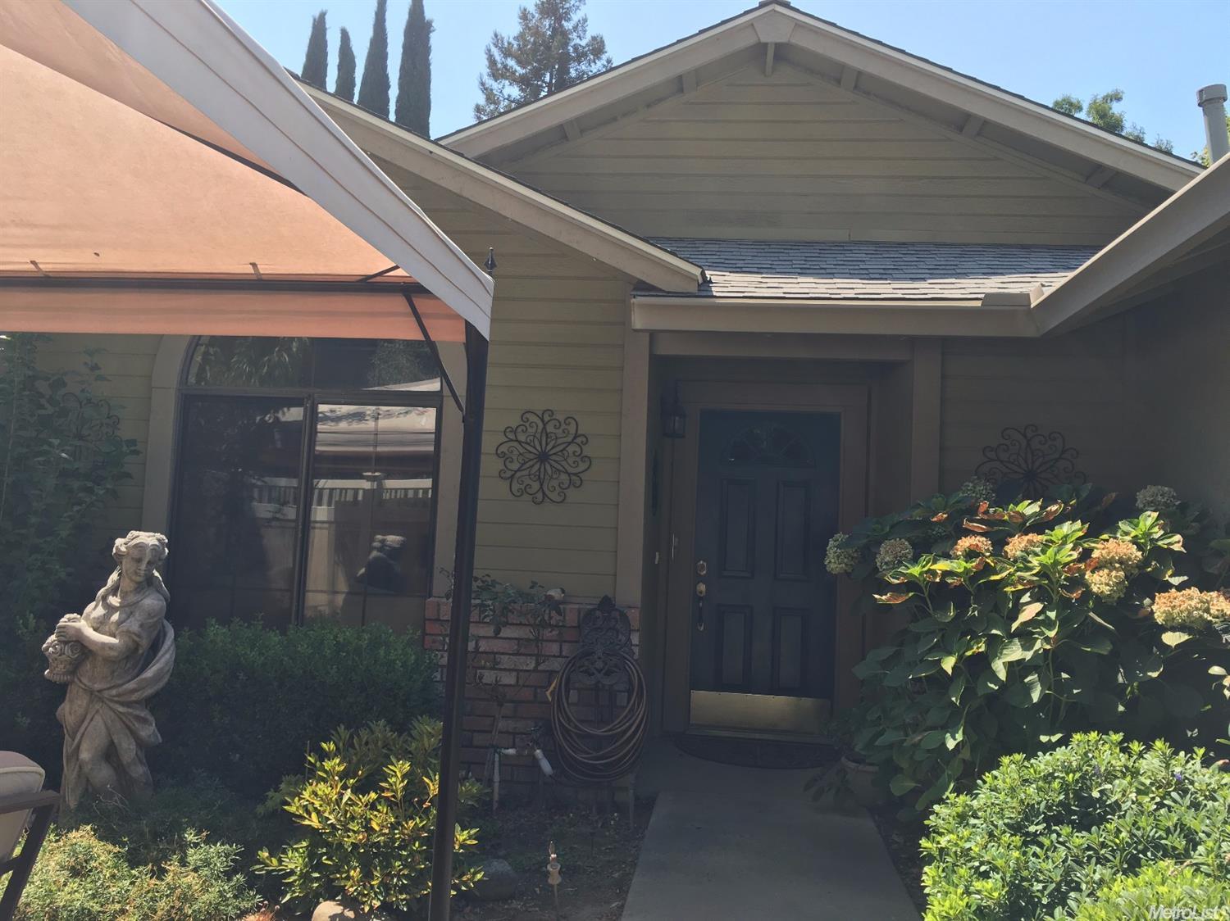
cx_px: 615
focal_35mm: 29
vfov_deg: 48.2
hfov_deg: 61.7
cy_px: 460
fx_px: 1030
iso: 25
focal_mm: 4.15
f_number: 2.2
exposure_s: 1/680
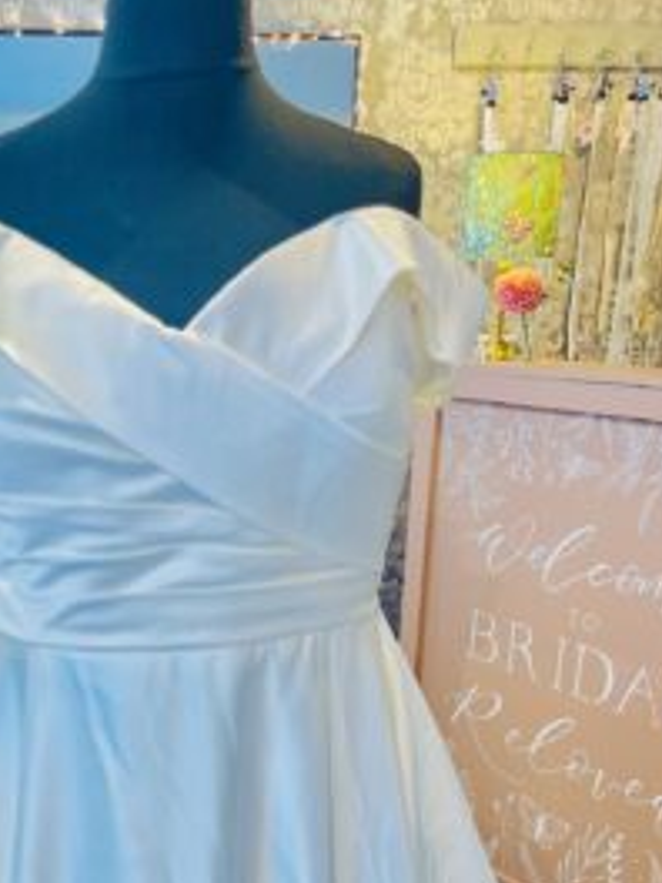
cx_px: 157
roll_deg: -0.4
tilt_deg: -18.3
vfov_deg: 44.0
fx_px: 1071
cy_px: 600
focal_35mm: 42
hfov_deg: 33.6
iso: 160
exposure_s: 1/50
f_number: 1.6
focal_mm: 5.1
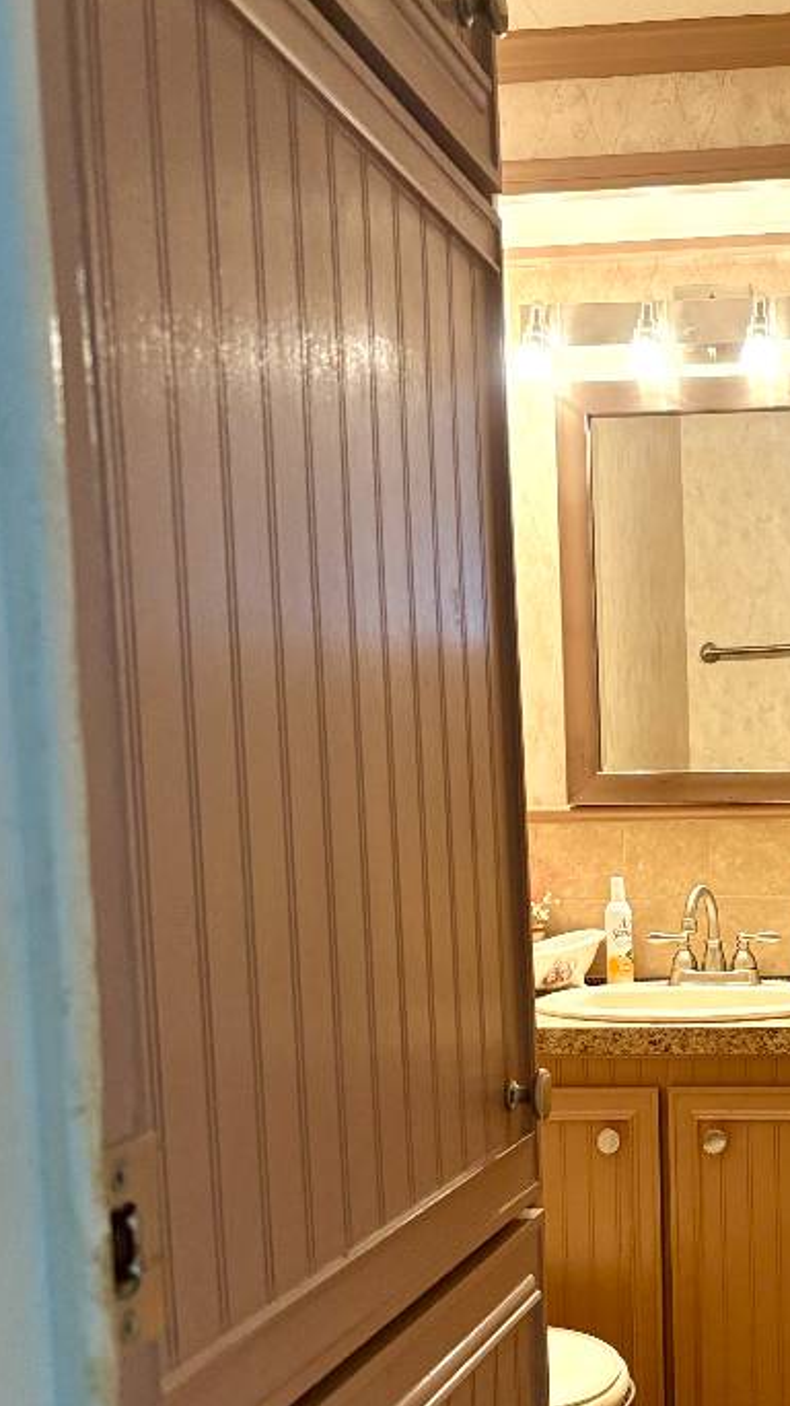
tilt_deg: -4.6
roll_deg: +1.1
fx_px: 1751
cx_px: 800
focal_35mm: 47
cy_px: 942
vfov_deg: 43.1
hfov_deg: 24.2
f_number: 1.6
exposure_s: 1/60
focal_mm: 5.96
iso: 250
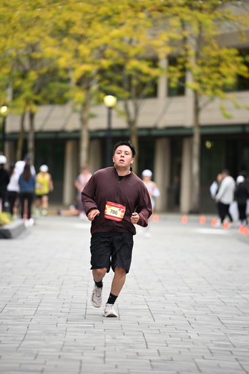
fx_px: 2074
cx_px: 124
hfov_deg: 6.9
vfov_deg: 10.3
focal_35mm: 200
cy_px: 187
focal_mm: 200
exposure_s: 1/2000
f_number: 2.8
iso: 640
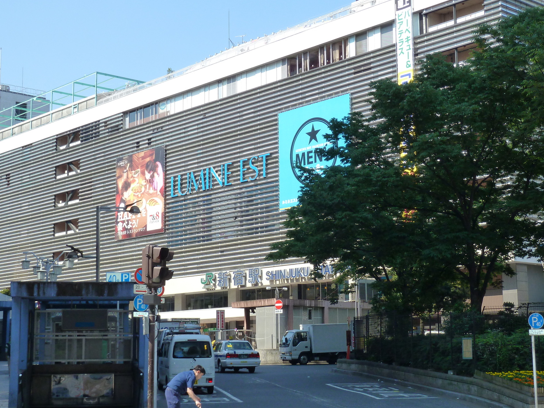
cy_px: 192
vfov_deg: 23.3
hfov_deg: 30.7
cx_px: 287
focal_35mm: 63
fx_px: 990
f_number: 3.8
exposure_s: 1/400
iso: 125
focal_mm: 8.5
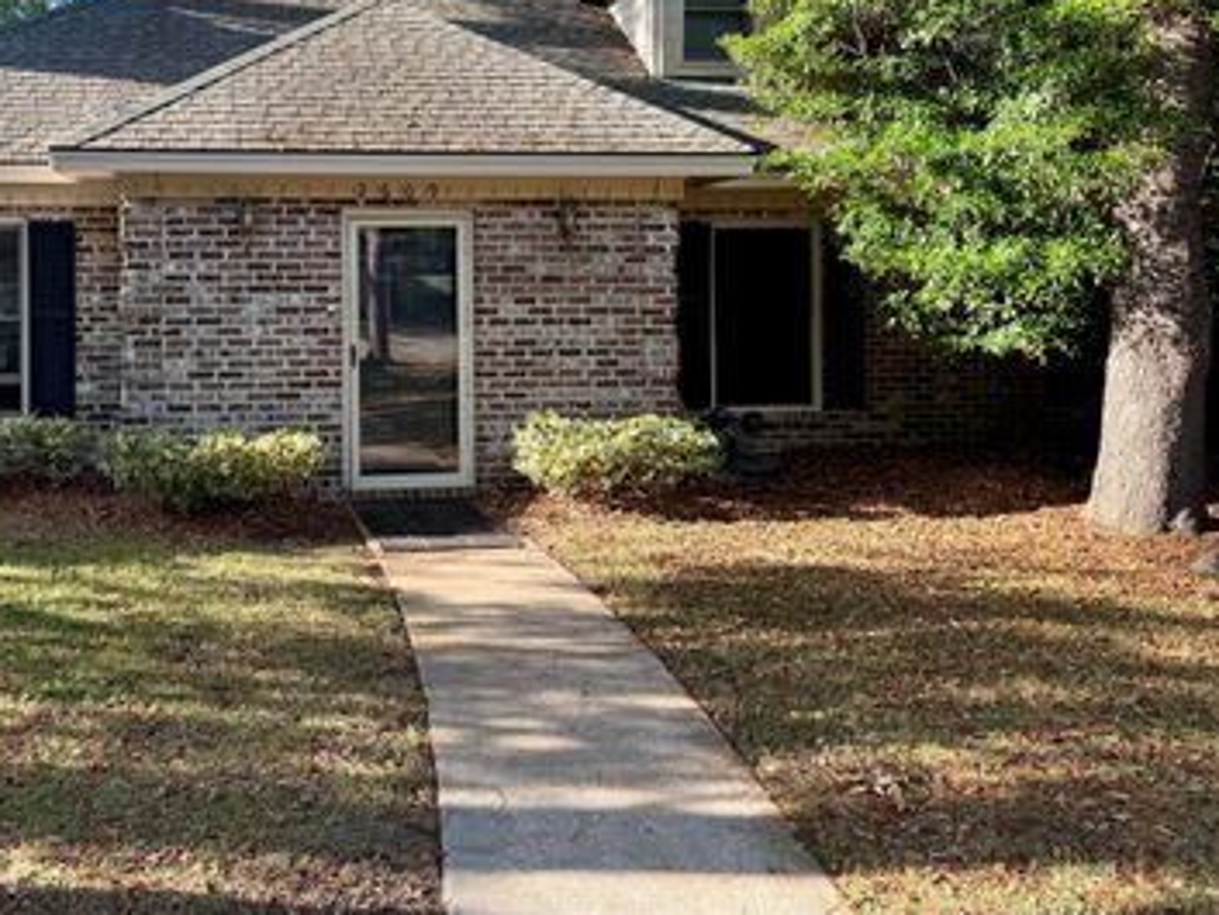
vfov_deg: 41.0
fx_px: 1198
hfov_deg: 52.7
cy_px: 274
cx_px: 387
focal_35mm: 34
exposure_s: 1/708
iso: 100
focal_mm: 6.76
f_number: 1.78
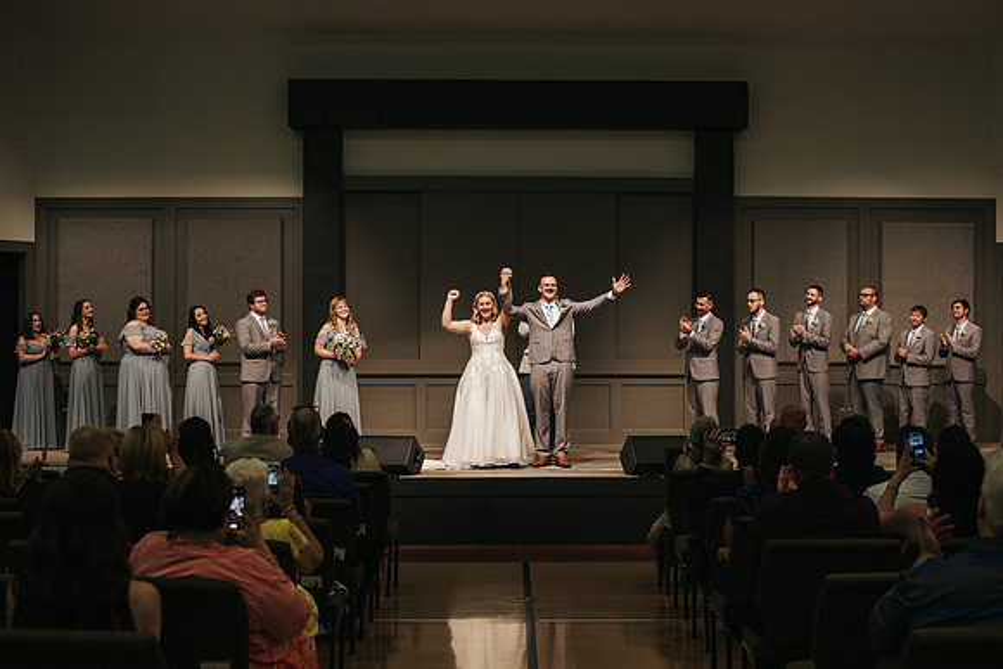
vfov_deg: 24.2
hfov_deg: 35.6
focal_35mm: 56
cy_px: 366
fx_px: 1561
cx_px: 548
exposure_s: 1/200
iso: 1000
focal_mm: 50
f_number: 3.2
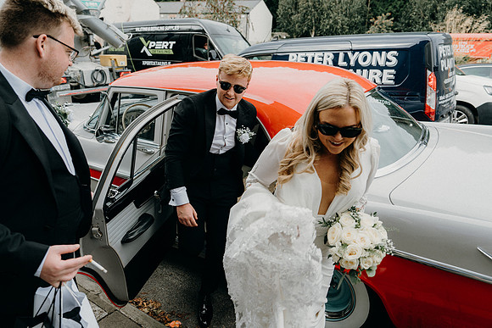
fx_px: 355
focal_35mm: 26
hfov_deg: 69.4
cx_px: 246
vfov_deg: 49.6
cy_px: 164
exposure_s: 1/250
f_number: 3.5
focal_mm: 26
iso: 125
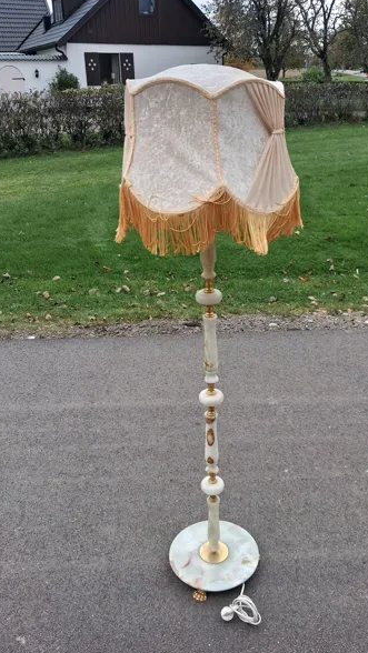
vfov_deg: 64.3
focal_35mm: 30
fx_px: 520
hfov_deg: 38.9
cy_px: 325
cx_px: 207
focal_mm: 4
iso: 32
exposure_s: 1/100
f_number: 1.8
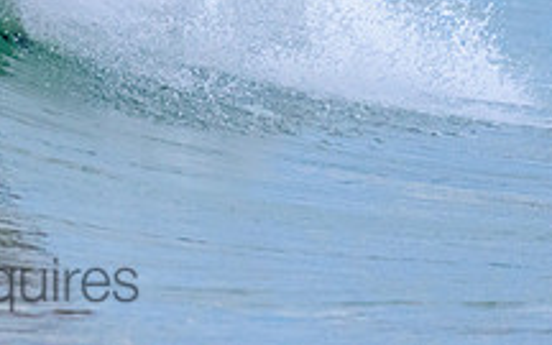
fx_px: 25198
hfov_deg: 1.3
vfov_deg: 0.8
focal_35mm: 1675
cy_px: -141
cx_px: 82
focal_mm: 500
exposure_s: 1/2000
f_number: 5.6
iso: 2500
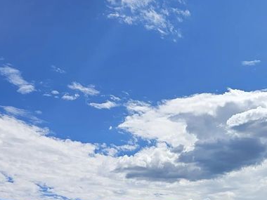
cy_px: 263
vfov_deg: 21.3
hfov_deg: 30.3
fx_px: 478
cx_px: 222
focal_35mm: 62
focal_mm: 6.3
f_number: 1.7
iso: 10
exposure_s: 1/1983
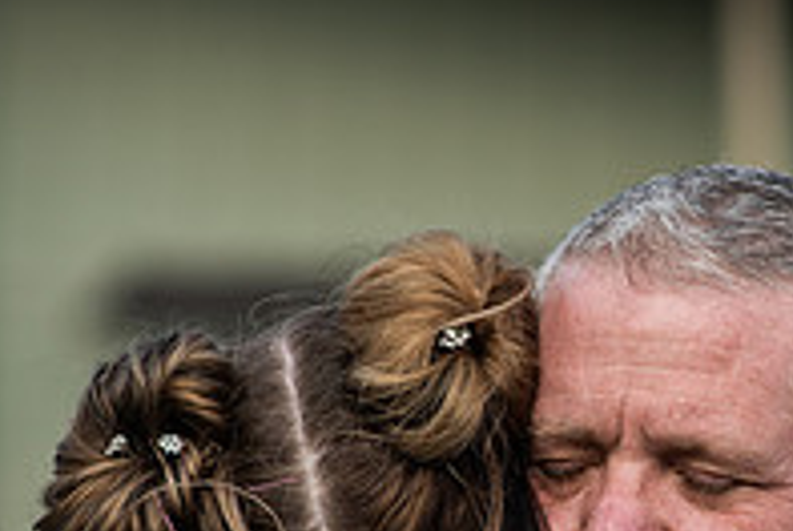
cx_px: 741
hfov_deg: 8.2
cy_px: 650
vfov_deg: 5.5
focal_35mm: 250
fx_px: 5515
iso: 160
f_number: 2.2
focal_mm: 85
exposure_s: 1/3200
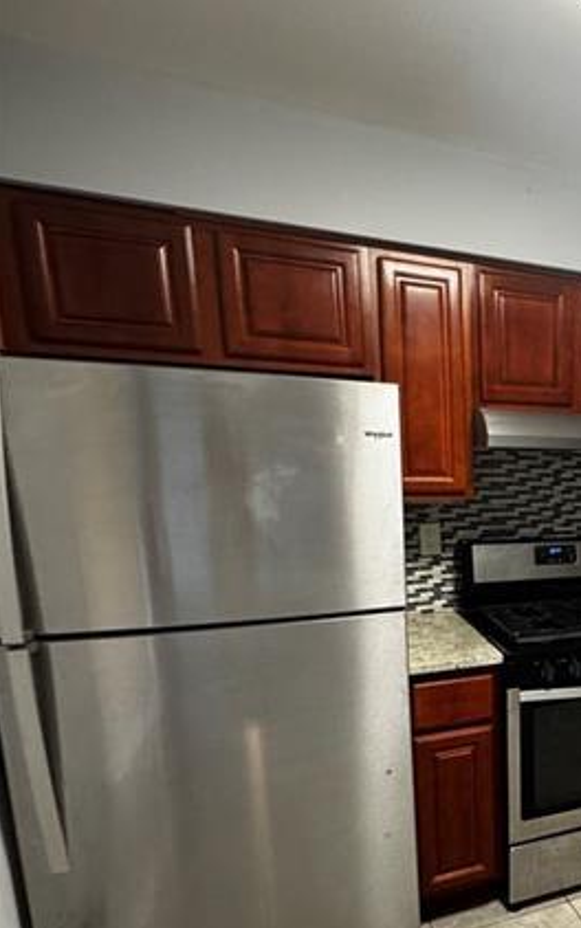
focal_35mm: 27
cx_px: 629
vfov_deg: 67.1
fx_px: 684
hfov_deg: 38.6
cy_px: 592
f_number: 2.2
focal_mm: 2.22
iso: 320
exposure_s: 1/60
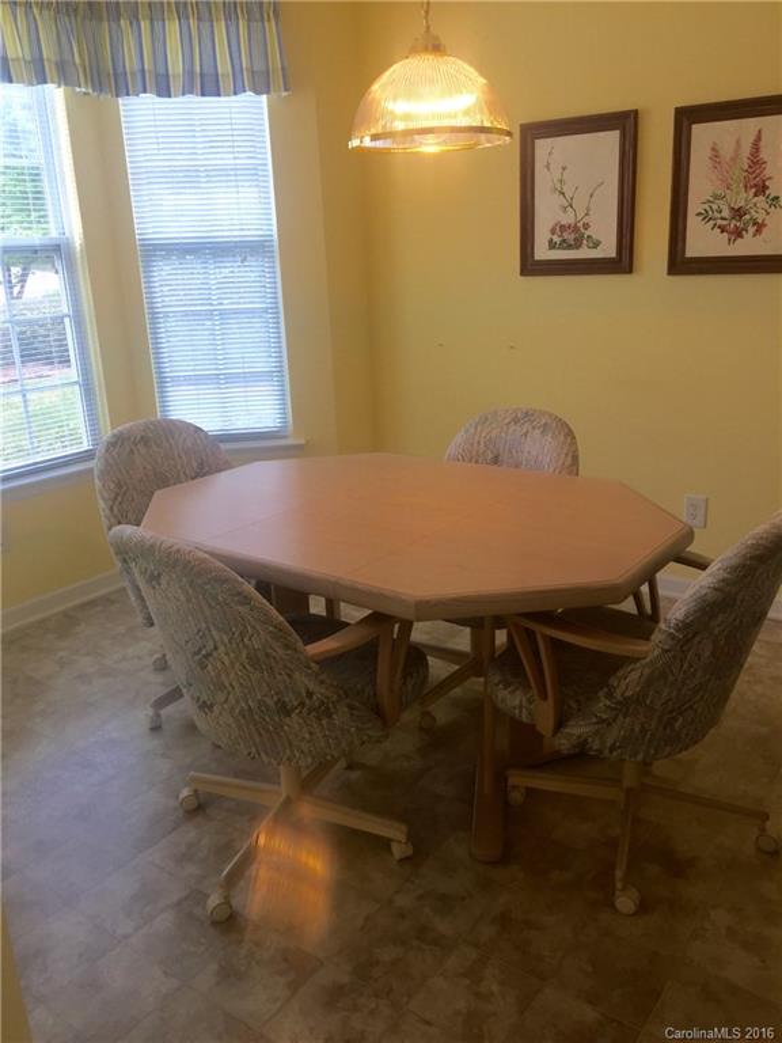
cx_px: 391
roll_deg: +1.7
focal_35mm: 29
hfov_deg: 48.2
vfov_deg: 61.7
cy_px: 522
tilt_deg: -16.6
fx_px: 874
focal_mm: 4.15
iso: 32
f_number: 2.2
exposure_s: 1/60
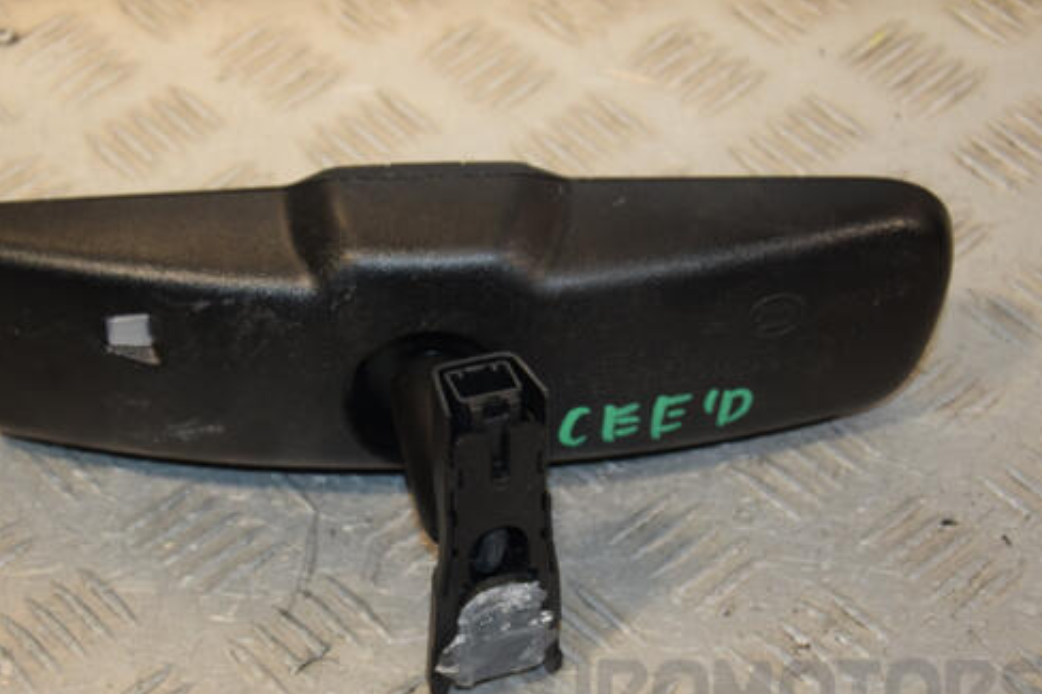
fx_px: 2778
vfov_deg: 14.2
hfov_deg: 21.2
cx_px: 451
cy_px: 408
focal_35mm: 96
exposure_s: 1/200
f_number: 5.6
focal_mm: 52
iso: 800
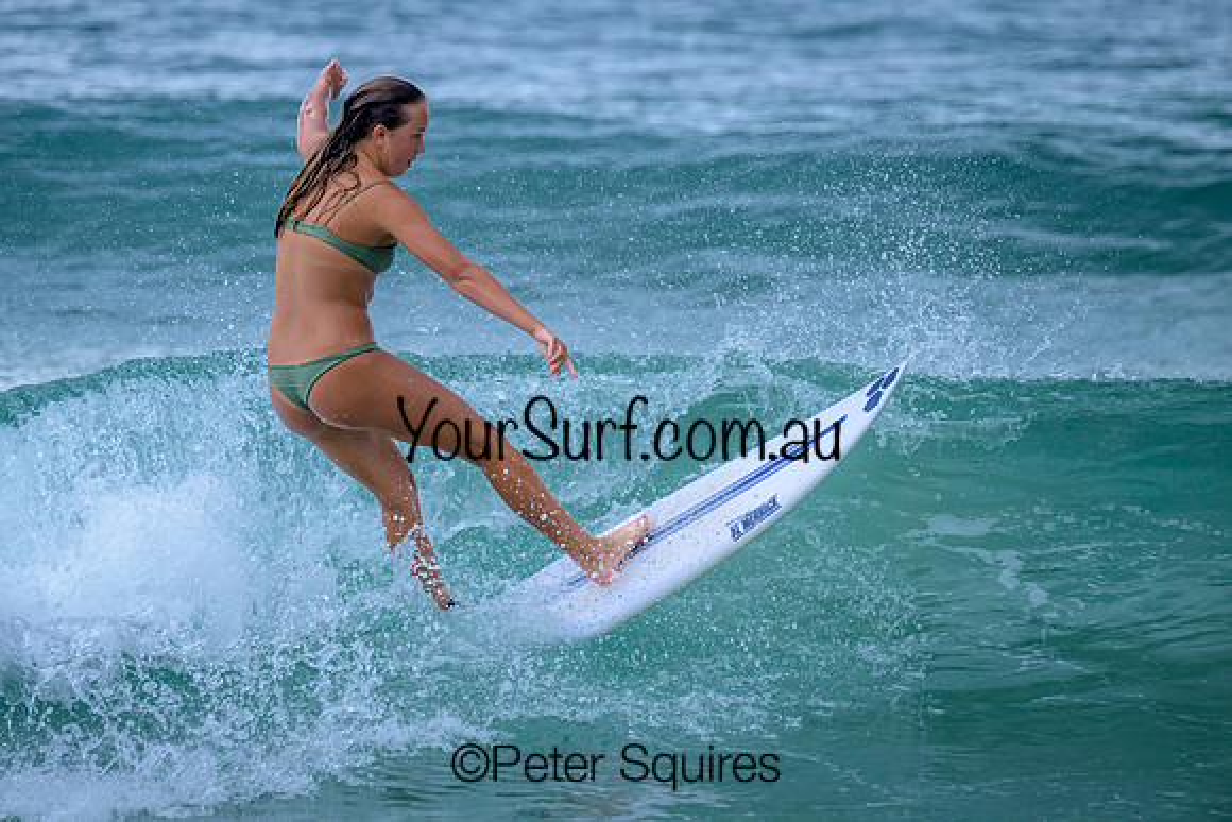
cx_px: 507
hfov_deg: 4.0
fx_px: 17434
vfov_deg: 2.7
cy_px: 335
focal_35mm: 509
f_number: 7.6
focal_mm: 430
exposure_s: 1/2000
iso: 900
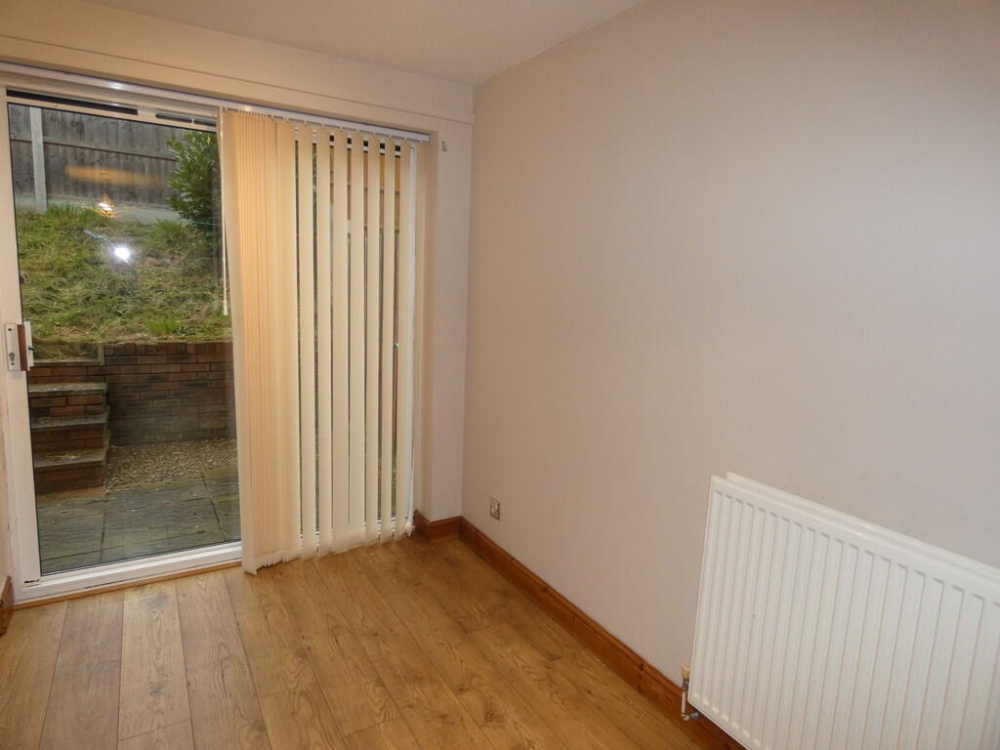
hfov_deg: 81.7
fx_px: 578
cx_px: 500
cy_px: 375
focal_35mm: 20
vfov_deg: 66.0
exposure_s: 1/60
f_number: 2.8
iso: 250
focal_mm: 3.6
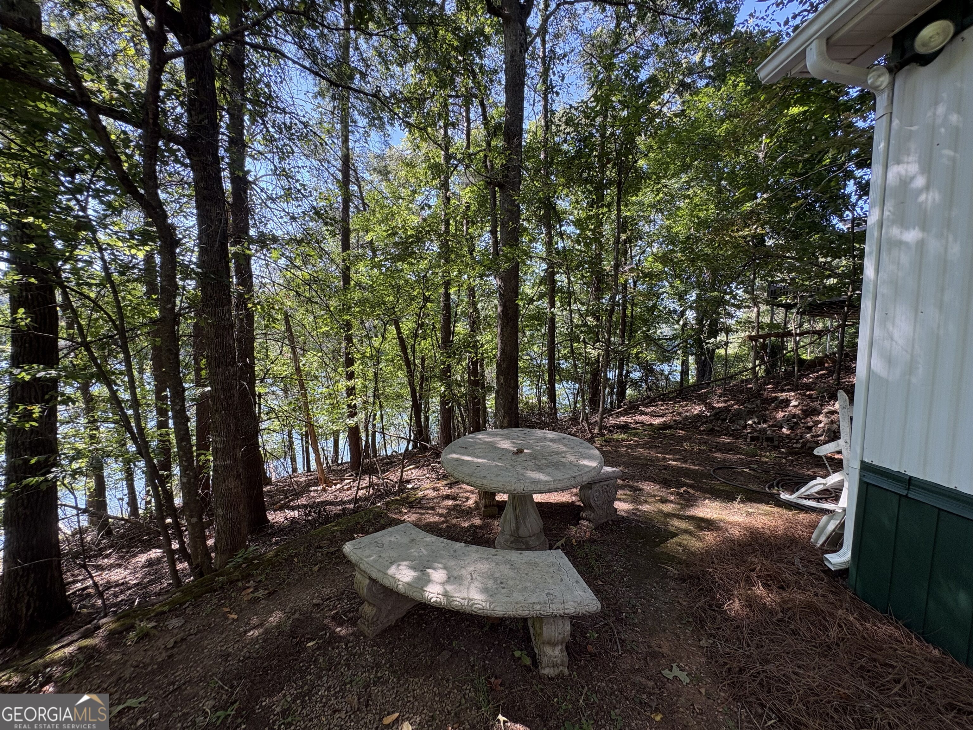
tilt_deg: -4.8
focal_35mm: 14
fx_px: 394
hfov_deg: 102.1
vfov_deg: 85.7
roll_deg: -1.4
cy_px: 365
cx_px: 486
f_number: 2.2
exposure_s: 1/146
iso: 64
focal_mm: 2.22
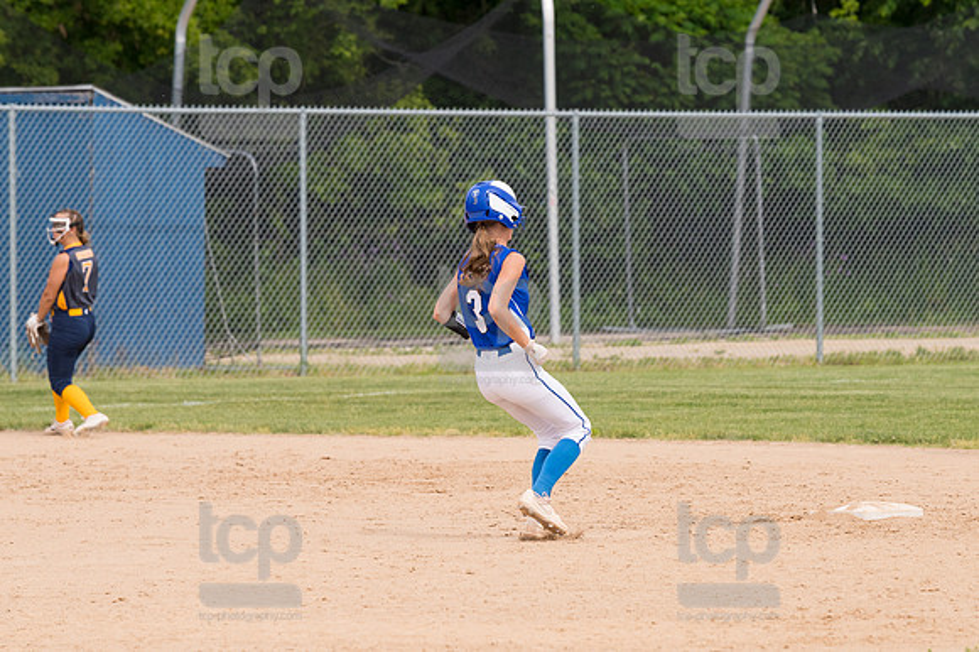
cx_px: 490
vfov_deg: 4.6
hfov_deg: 6.9
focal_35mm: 300
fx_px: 8153
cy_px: 326
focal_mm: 200
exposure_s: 1/1600
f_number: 5.6
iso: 320
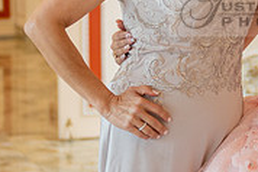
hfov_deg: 9.5
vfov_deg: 6.5
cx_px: 301
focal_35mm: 213
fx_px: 1528
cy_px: 23
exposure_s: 1/100
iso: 400
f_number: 2.8
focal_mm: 48
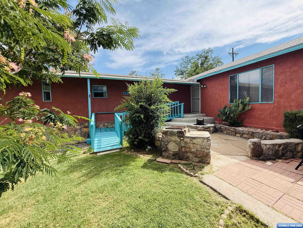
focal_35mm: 14
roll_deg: +0.9
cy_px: 114
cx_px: 152
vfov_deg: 85.7
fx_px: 123
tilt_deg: -3.7
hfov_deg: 102.1
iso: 64
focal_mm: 2.22
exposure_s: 1/1001
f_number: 2.2
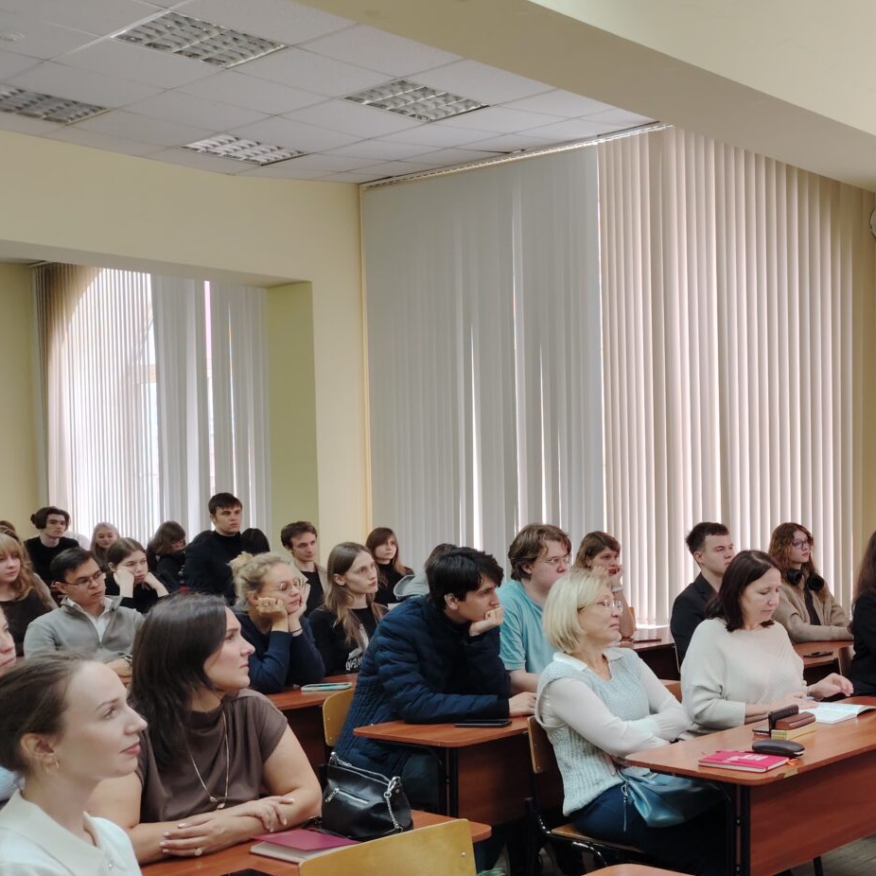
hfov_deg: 34.8
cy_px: 532
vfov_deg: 38.2
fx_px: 1260
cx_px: 875
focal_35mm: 44
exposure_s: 1/33.3
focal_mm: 5.25
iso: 425
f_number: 1.75
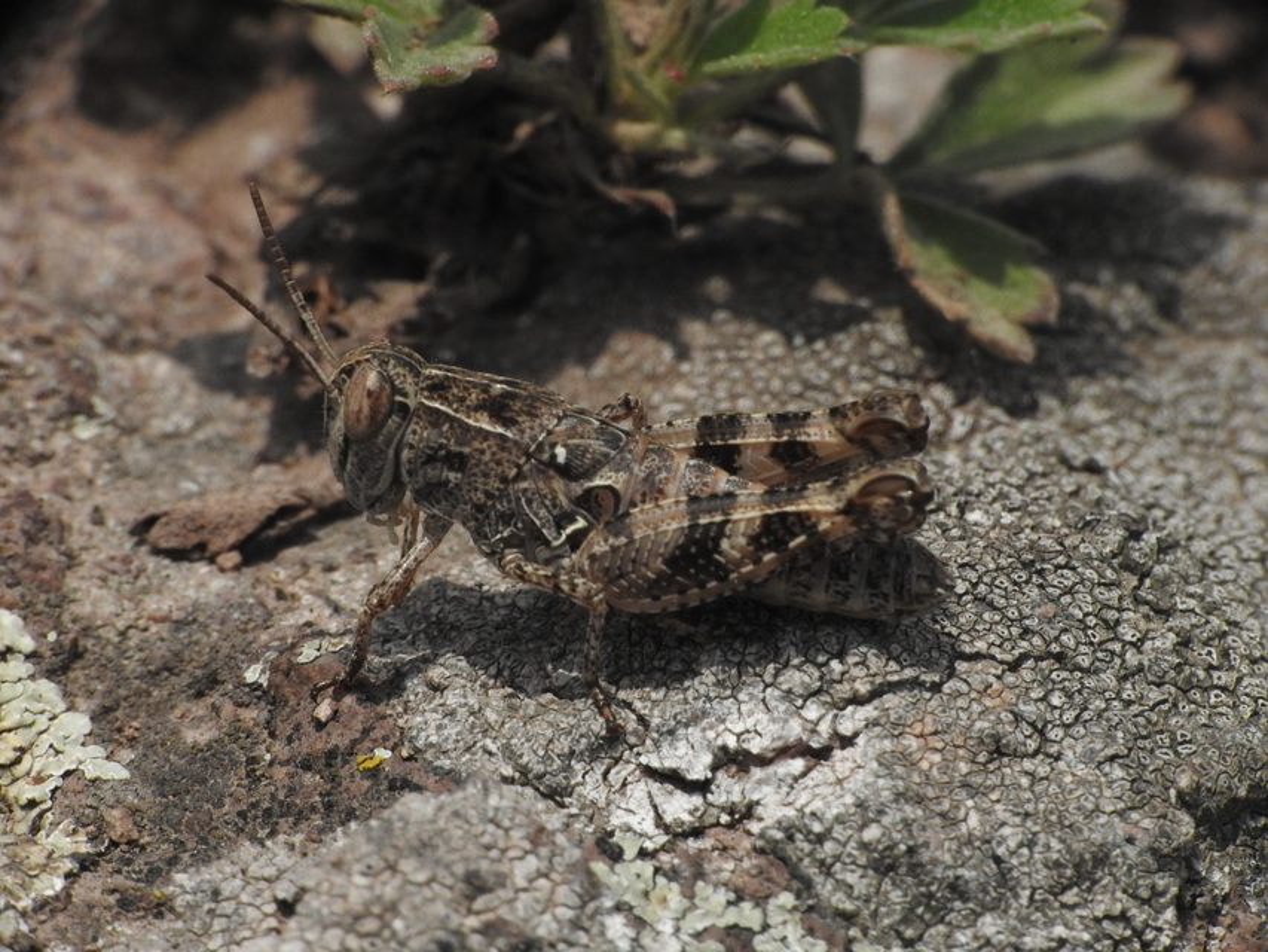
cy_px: 476
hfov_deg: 14.6
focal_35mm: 135
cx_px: 634
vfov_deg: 11.0
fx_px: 4946
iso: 400
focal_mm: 24.2
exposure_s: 1/1600
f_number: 8
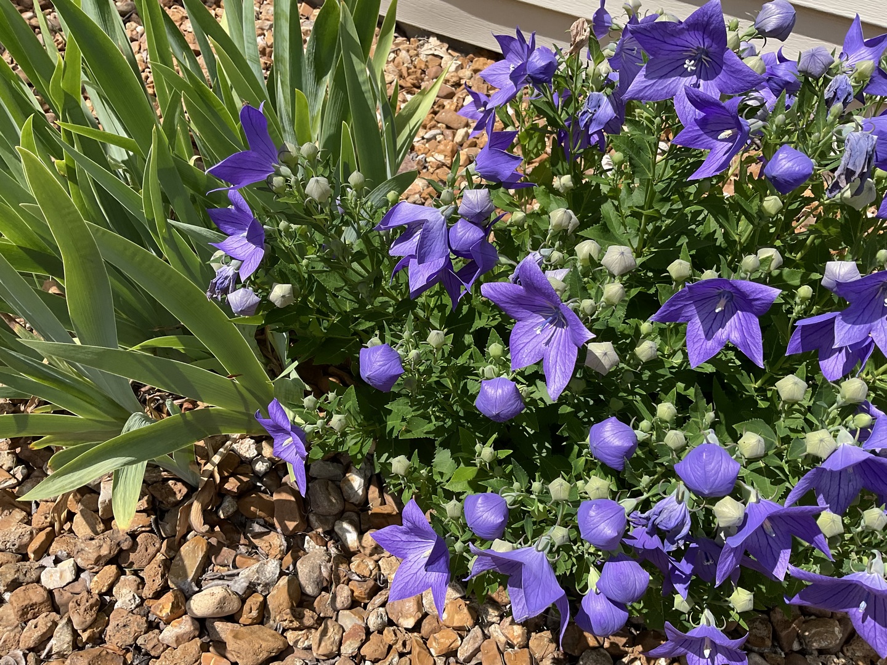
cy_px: 332
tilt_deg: -48.9
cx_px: 444
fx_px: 743
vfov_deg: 48.2
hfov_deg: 61.7
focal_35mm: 29
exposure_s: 1/1279
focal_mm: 3
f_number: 1.8
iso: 16
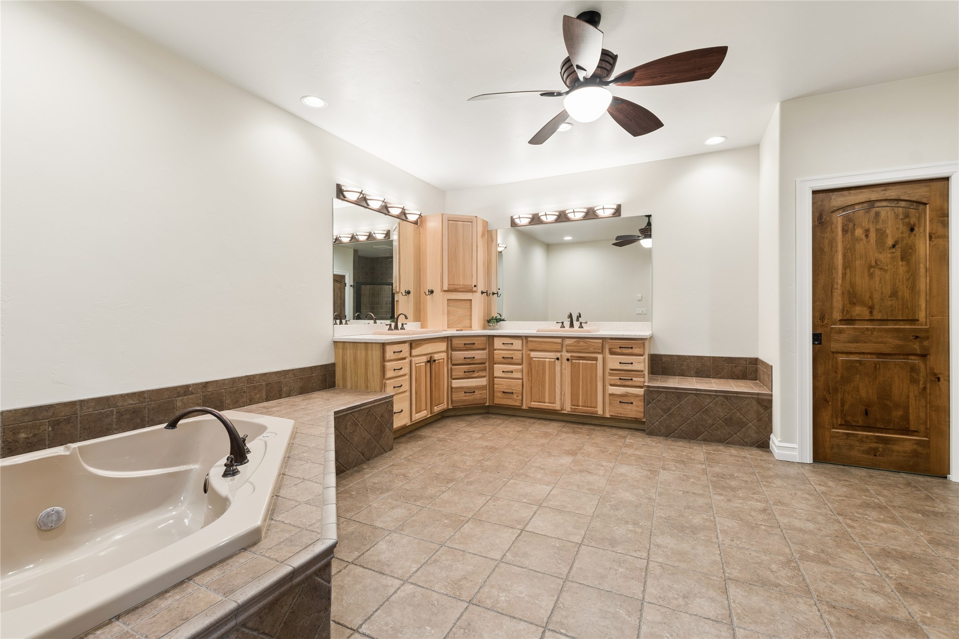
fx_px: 400
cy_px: 320
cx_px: 480
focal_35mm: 15
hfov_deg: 100.4
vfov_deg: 77.3
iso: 100
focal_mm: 10
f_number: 6.3
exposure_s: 1/3.33
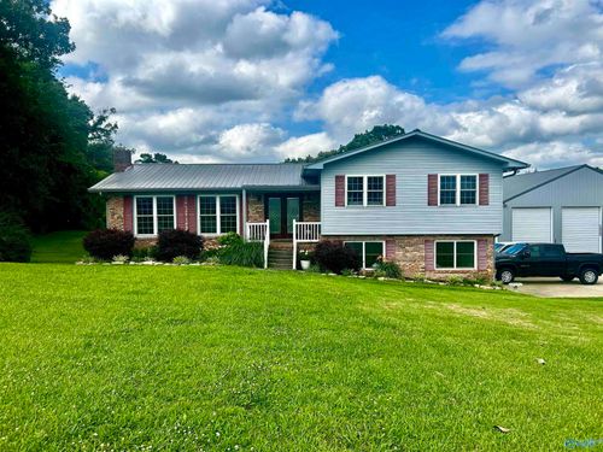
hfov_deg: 67.3
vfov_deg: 53.1
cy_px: 226
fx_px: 453
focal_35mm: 26
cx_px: 302
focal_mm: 5.7
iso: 50
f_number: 1.5
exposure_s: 1/4444
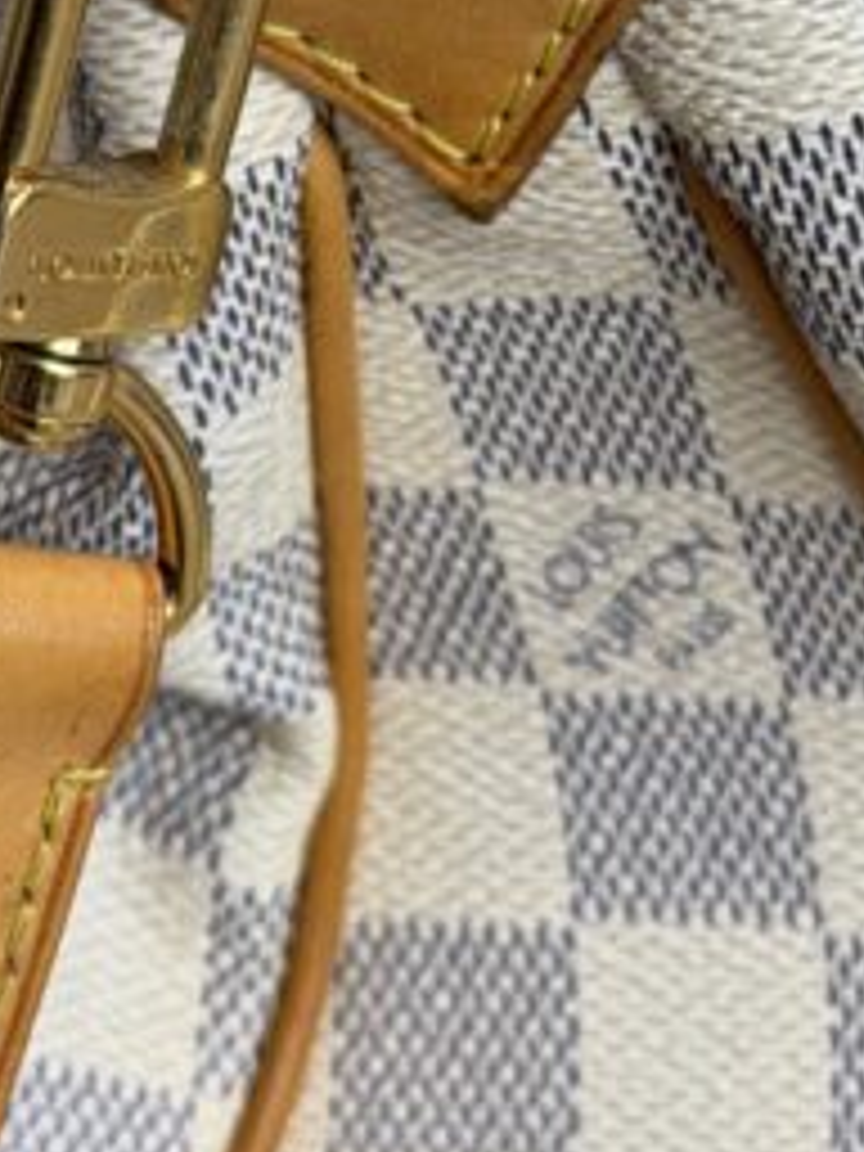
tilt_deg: -11.5
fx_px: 4992
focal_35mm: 150
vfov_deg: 12.9
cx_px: 310
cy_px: -194
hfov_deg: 9.9
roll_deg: -0.2
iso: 50
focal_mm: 6.76
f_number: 1.78
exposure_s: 1/120
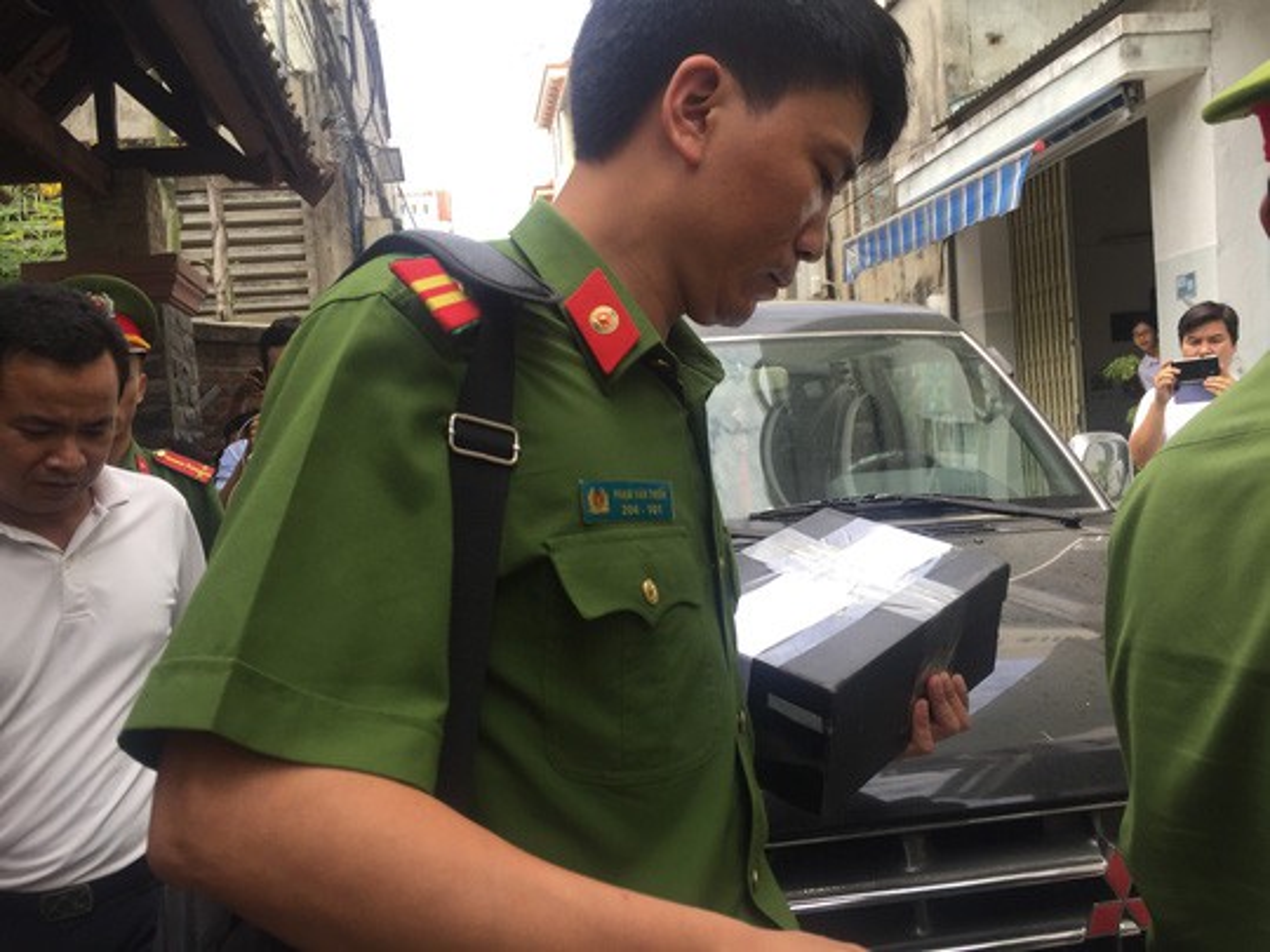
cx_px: 635
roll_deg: +2.3
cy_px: 476
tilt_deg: +0.1
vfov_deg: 48.2
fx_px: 1064
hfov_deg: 61.7
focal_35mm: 29
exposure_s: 1/507
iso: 32
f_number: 2.2
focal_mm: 4.15
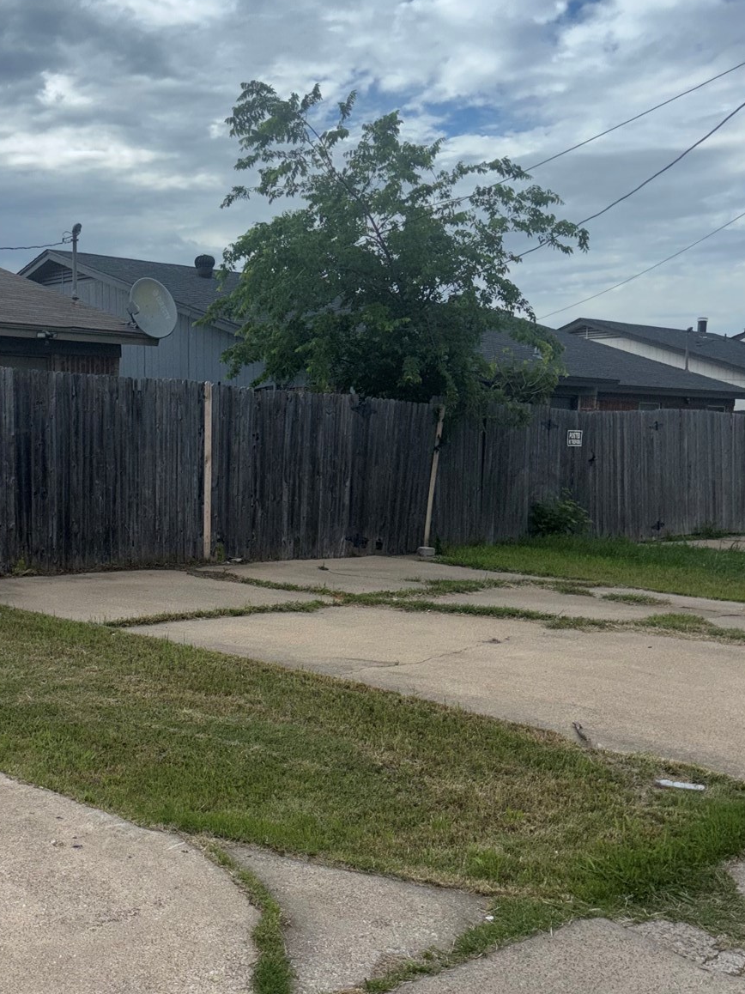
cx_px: 208
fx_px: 1320
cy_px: 583
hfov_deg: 31.1
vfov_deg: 41.1
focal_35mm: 46
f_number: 1.6
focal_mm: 5.96
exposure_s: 1/2857
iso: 100
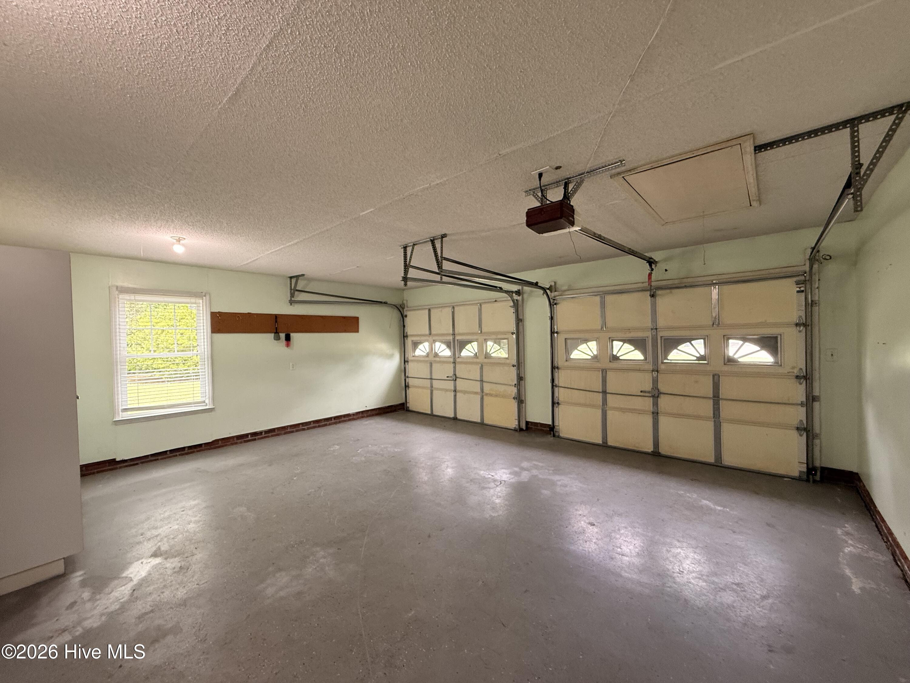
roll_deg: +0.0
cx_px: 455
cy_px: 342
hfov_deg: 102.1
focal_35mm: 14
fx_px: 368
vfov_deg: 85.7
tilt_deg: +0.0
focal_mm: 2.22
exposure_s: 1/99
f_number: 2.2
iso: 320
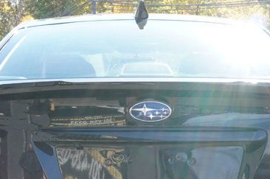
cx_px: 148
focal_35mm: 84
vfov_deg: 15.8
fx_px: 629
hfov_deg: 24.2
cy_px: 190
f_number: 9
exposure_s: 1/250
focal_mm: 20
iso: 800
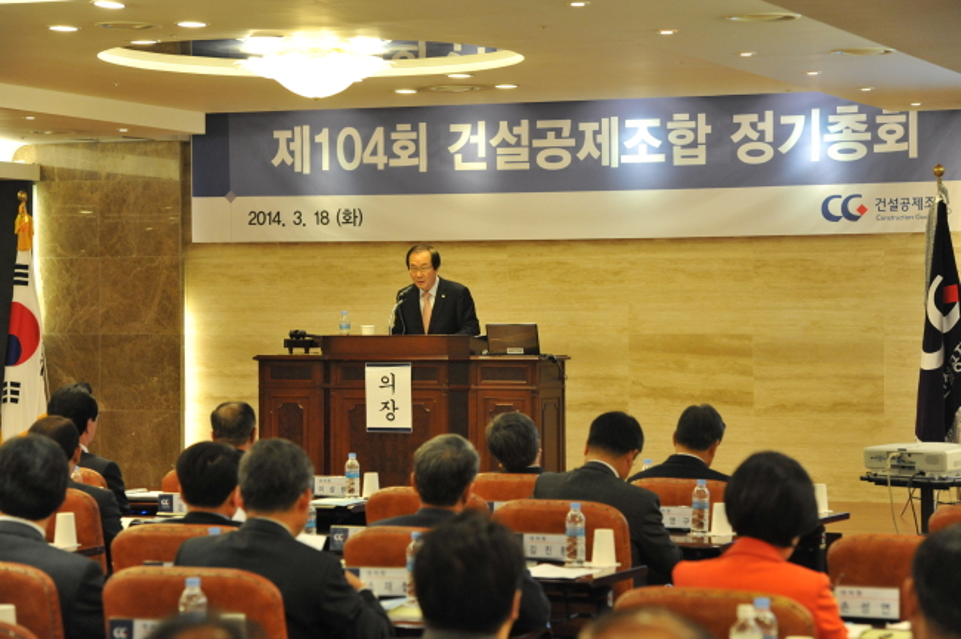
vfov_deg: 13.4
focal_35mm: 102
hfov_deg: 20.0
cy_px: 320
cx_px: 480
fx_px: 2720
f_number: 5
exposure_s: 1/100
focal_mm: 102
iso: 3200
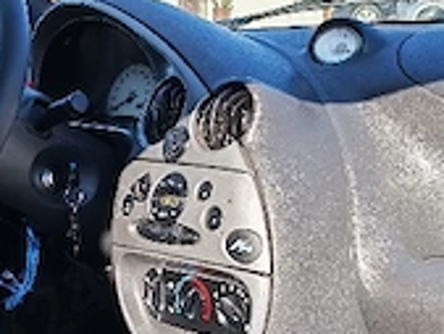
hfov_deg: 20.3
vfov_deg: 15.1
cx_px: 134
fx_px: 1232
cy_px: 347
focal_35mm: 96
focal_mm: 6.12
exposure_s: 1/357
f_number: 1.9
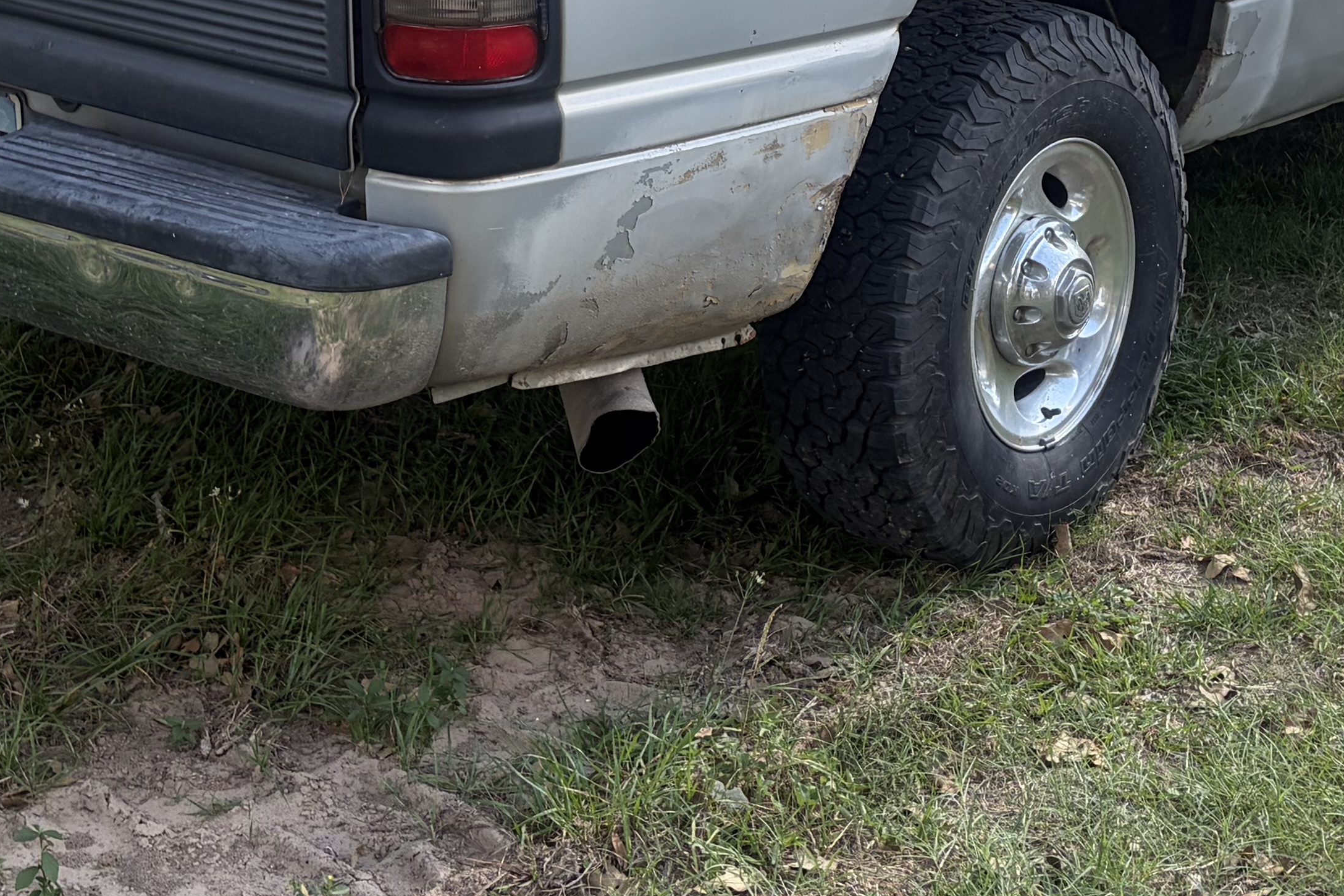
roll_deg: +2.6
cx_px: 690
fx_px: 2650
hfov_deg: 28.5
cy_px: 3
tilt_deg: -14.0
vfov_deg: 18.7
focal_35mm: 71
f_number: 1.6
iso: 64
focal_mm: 5.96
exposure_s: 1/830
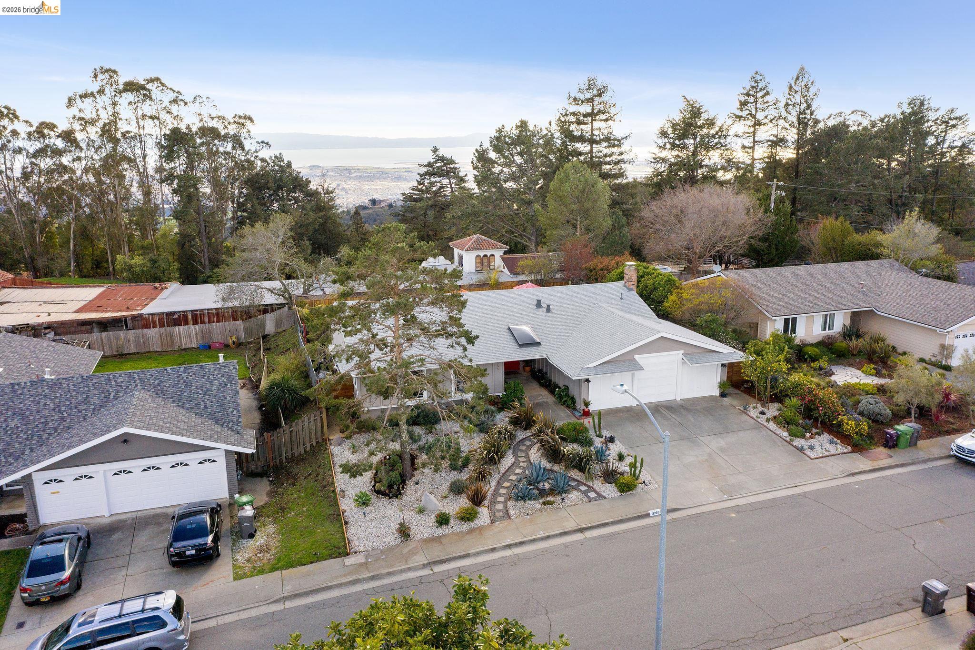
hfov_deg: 65.5
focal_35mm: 28
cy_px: 325
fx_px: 758
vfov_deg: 46.4
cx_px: 488
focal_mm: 10.26
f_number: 5.6
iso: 100
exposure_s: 1/400
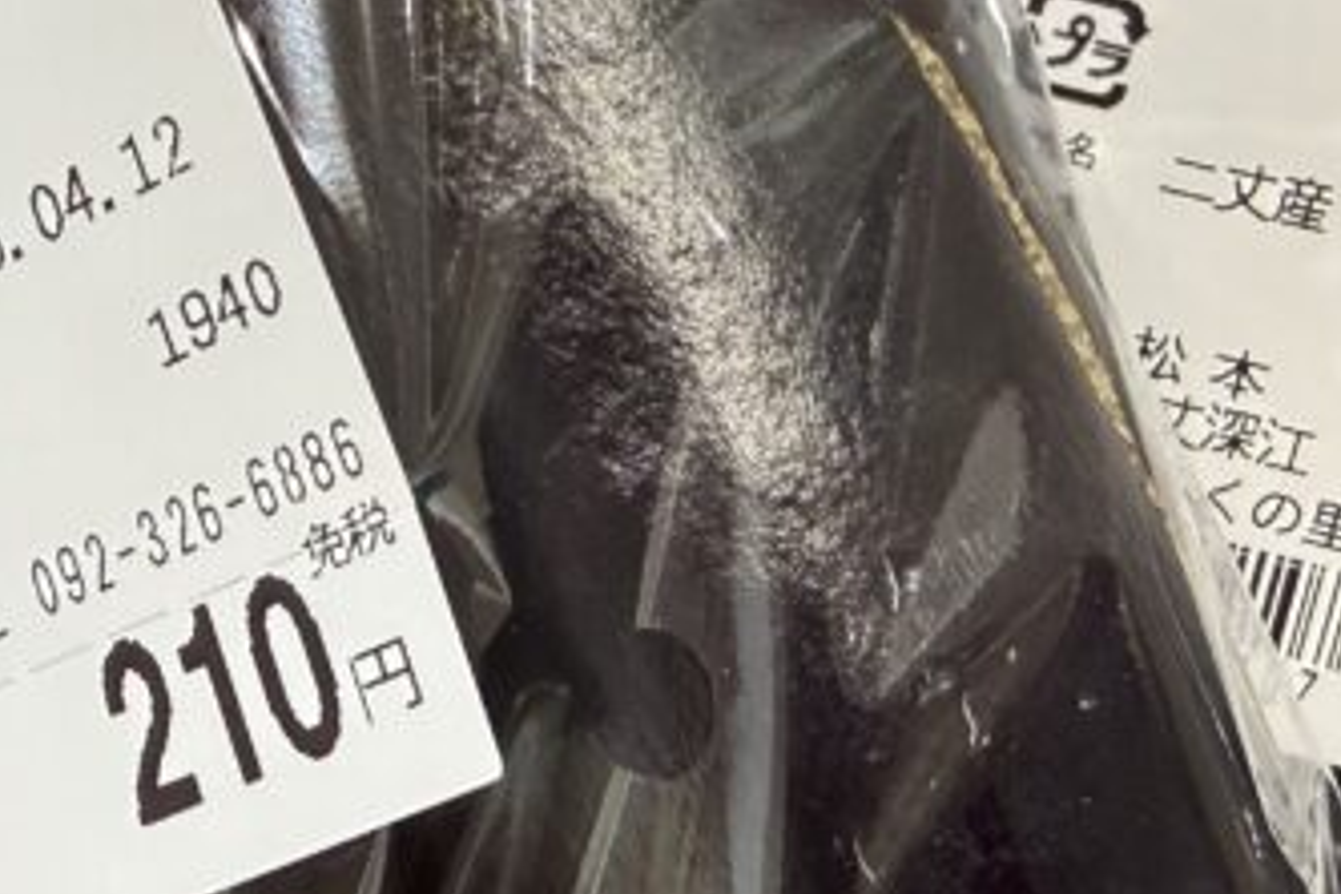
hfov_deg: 28.1
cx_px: 673
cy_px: 346
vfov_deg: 18.9
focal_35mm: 72
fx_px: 2682
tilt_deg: -61.1
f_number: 2.2
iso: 250
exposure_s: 1/120
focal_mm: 2.22
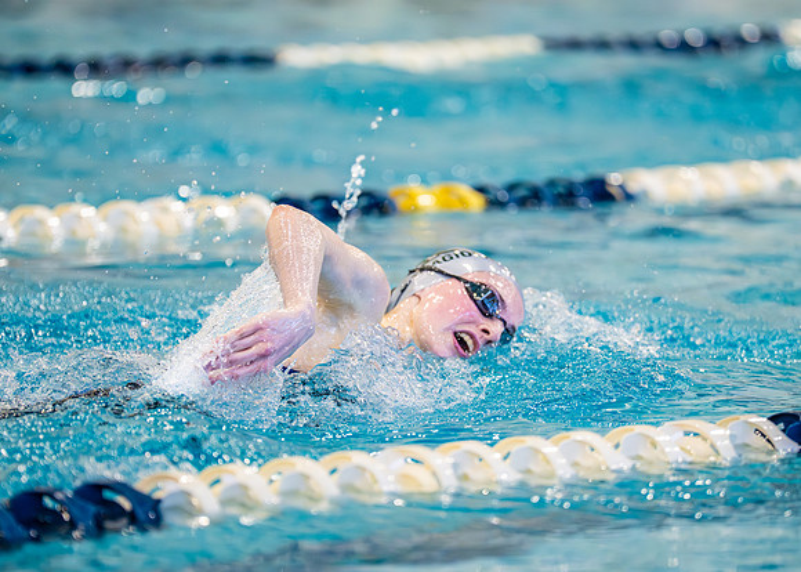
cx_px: 433
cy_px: 311
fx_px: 6599
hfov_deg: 6.9
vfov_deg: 5.0
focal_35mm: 290
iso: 2500
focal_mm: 200
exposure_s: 1/1000
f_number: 2.8
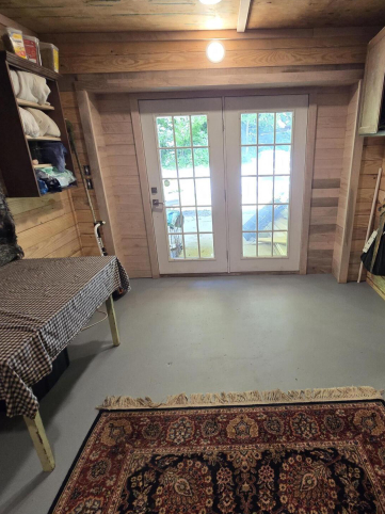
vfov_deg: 87.8
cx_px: 230
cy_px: 260
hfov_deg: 70.8
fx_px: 267
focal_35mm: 18
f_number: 2.2
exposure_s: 1/60
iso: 320
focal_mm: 2.2
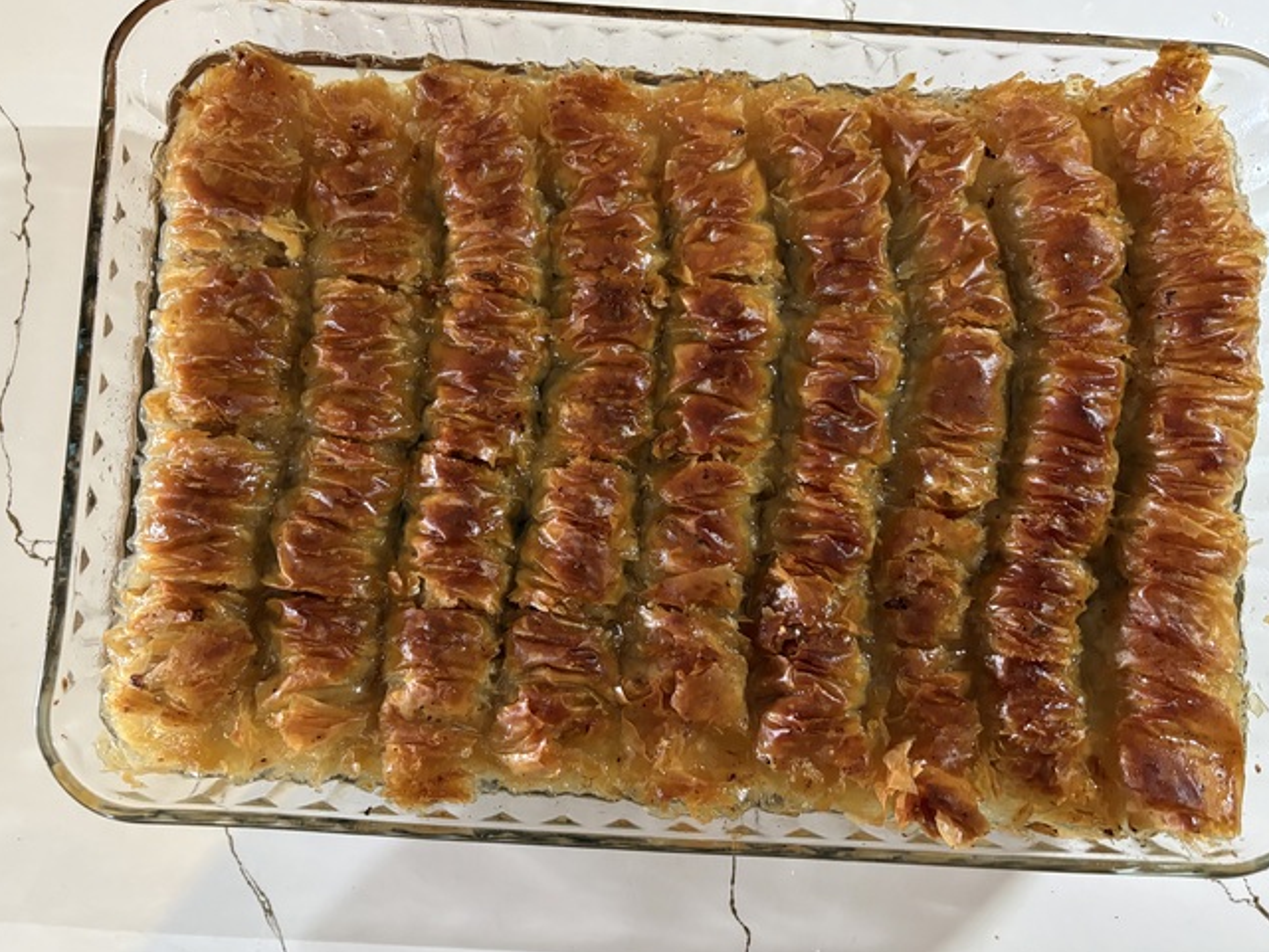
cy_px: 445
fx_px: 1027
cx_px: 608
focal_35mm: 28
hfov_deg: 63.4
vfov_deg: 49.7
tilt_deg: -84.1
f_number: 1.6
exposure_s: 1/33
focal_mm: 5.96
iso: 400
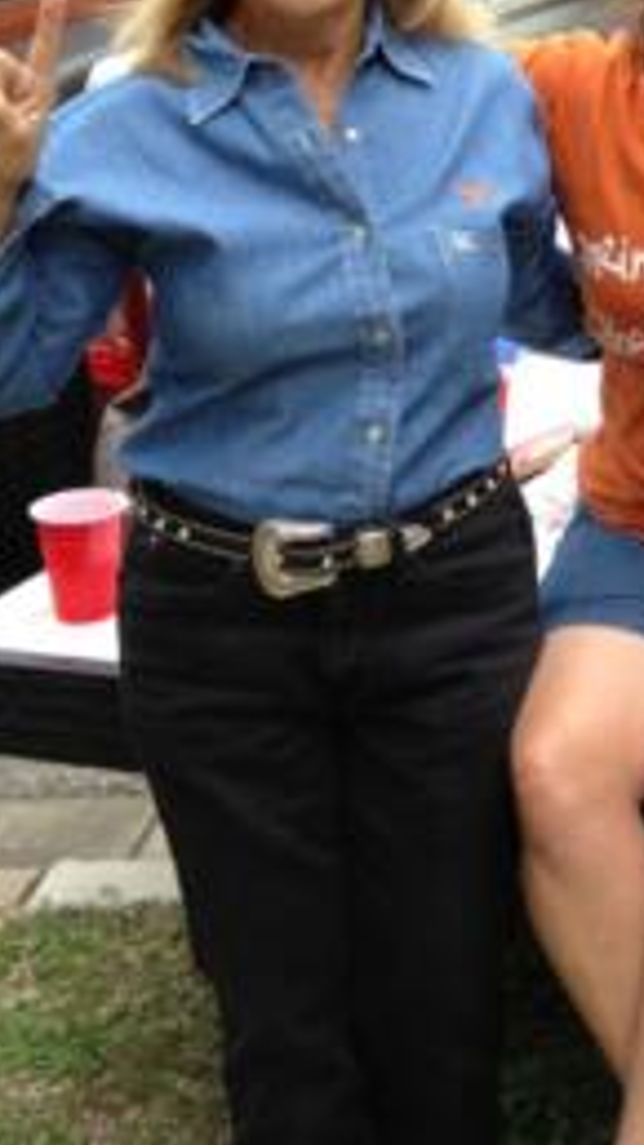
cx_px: 933
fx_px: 2248
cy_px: 317
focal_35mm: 74
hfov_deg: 15.2
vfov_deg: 28.3
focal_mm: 4.28
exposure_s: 1/279
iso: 64
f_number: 2.4
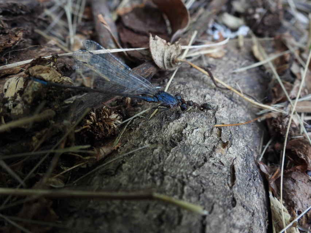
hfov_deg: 38.2
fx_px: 449
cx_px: 156
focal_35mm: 50
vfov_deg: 29.1
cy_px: 116
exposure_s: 1/100
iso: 200
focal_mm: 8.9
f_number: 3.5
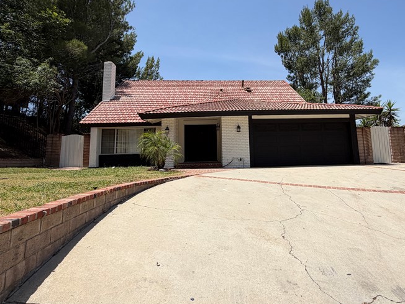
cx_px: 228
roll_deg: +0.9
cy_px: 122
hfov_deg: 76.0
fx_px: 257
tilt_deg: +8.0
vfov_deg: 60.6
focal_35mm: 22
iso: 20
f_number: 2.2
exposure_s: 1/1033
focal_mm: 2.22
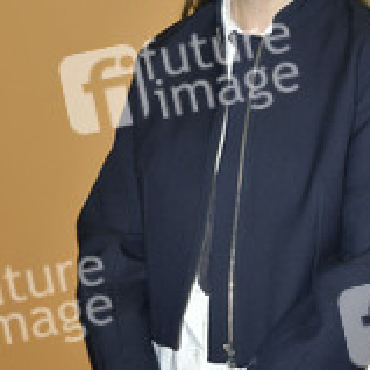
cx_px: 247
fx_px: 1451
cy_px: 195
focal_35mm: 120
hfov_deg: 14.5
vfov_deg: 14.5
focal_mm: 56
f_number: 6.3
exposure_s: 1/200
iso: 500
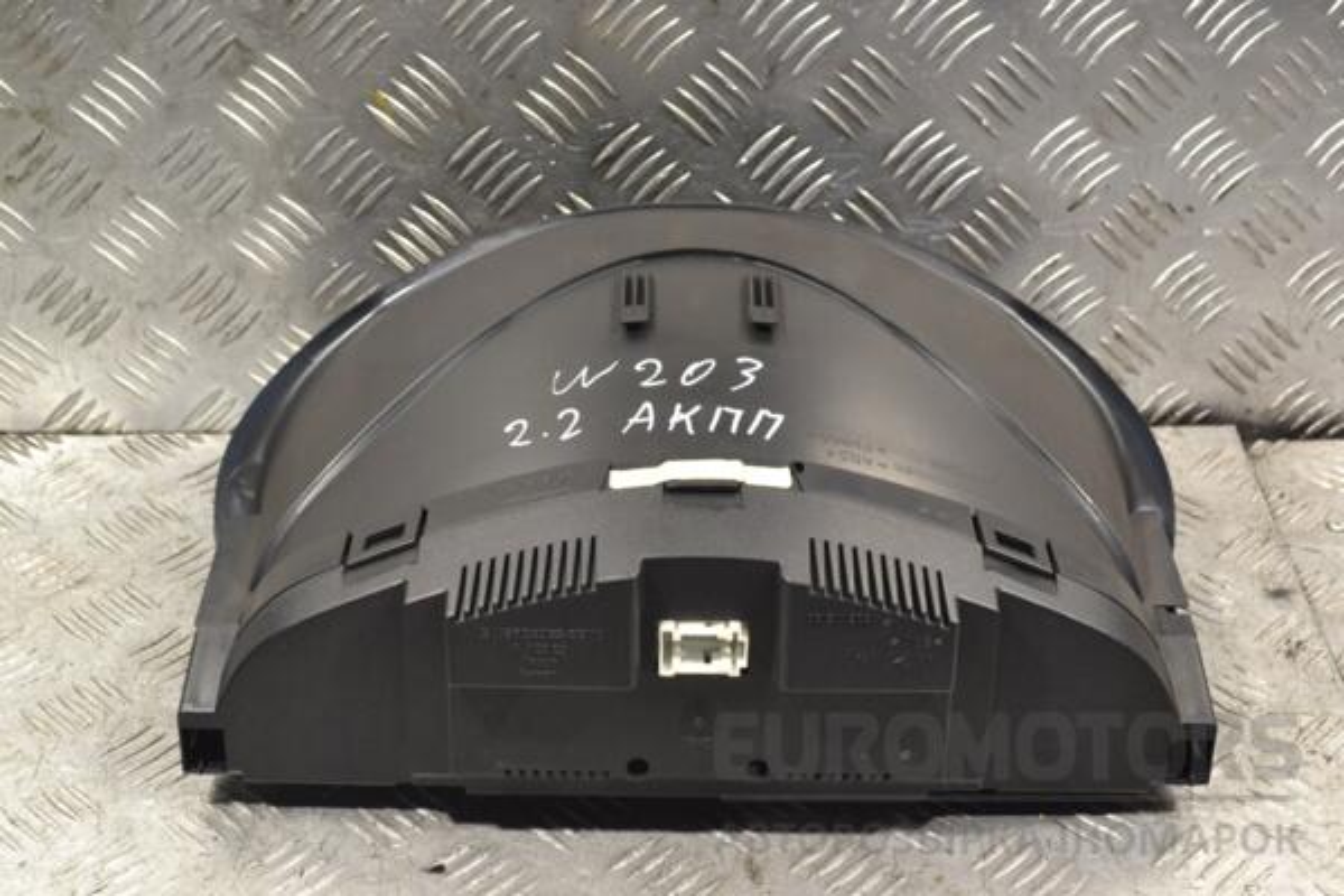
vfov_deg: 22.6
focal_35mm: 60
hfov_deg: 33.4
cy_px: 448
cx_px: 672
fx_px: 2240
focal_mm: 40
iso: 3200
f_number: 8
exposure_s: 1/250
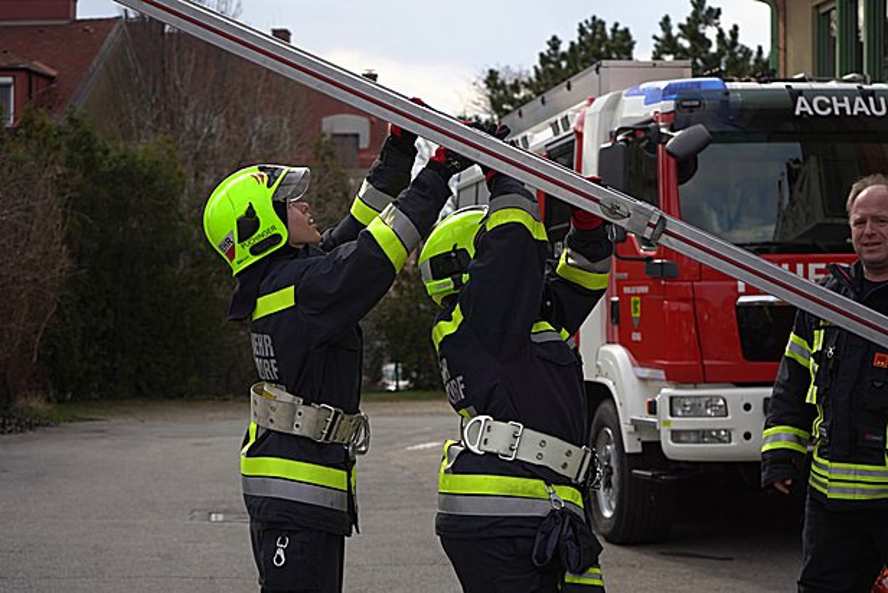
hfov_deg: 28.8
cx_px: 444
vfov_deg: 19.5
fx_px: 1727
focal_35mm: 70
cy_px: 296
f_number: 5.6
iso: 250
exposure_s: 1/1000
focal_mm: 70
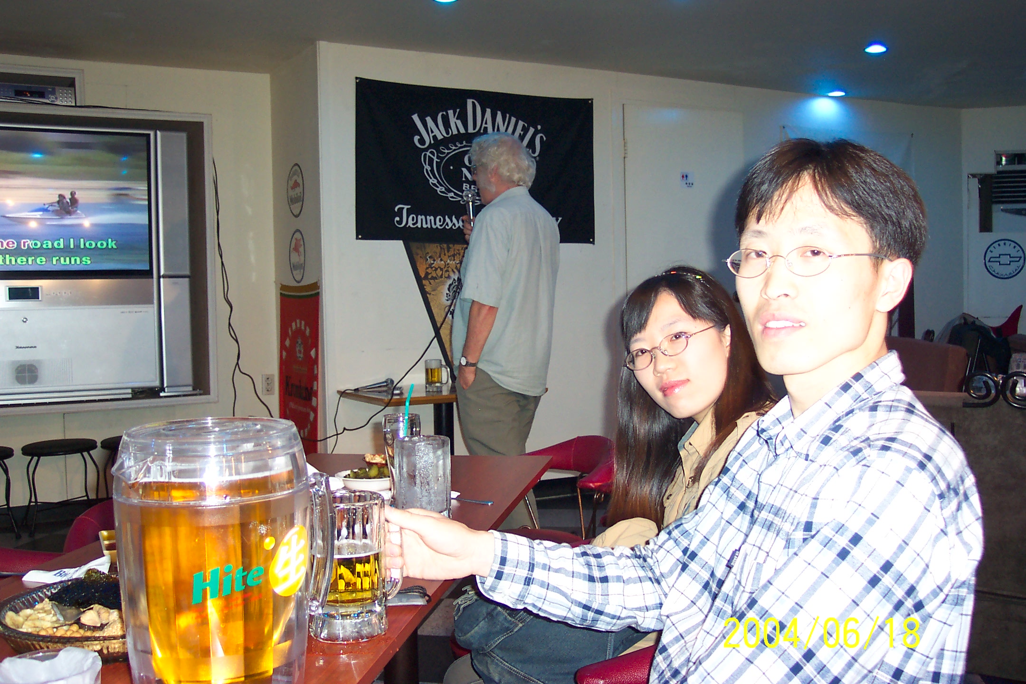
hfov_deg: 50.7
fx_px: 1083
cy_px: 342
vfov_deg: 35.1
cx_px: 513
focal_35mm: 38
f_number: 2.8
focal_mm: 8
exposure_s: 1/30
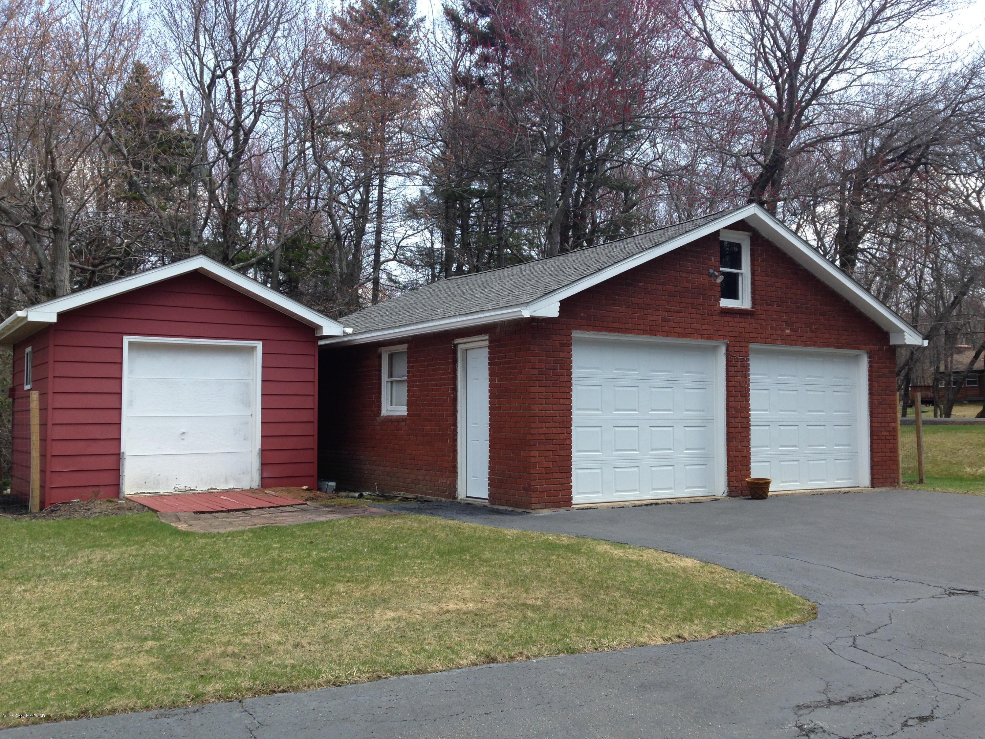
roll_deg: -0.7
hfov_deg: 55.4
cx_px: 492
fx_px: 939
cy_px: 370
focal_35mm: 33
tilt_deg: +1.5
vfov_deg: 42.9
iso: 50
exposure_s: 1/589
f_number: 2.4
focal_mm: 4.12
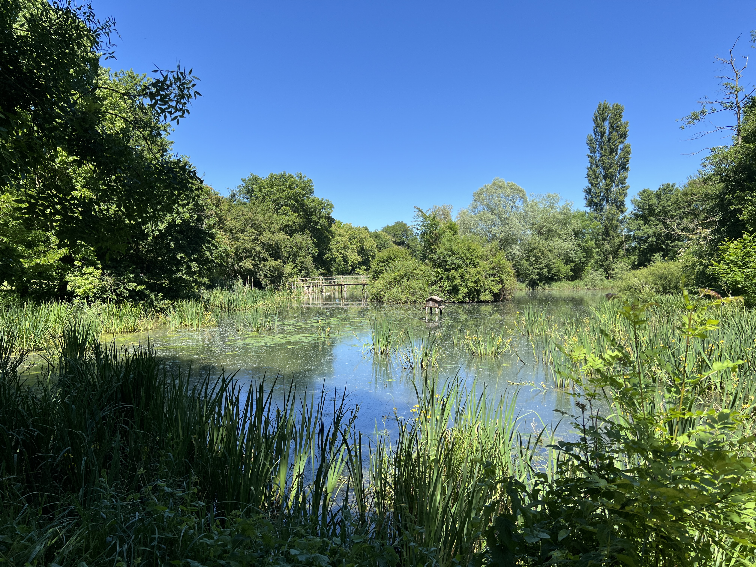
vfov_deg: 53.1
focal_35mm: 26
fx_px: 568
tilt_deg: -1.4
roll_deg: +0.8
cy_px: 284
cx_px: 378
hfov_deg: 67.3
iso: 50
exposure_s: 1/2165
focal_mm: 5.7
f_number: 1.5
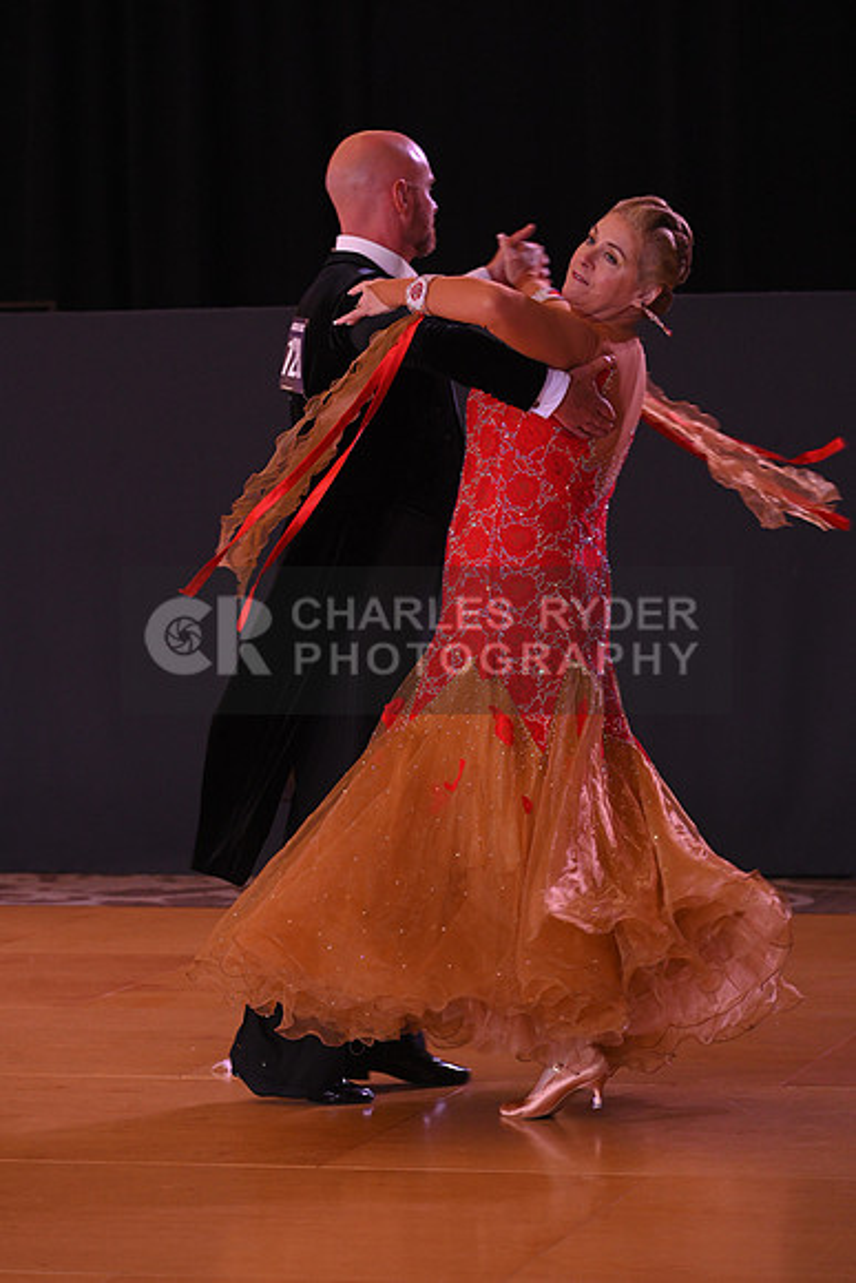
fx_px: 5168
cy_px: 642
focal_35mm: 145
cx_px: 428
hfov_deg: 9.5
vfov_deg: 14.2
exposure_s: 1/200
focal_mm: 145
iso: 2500
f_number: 6.3
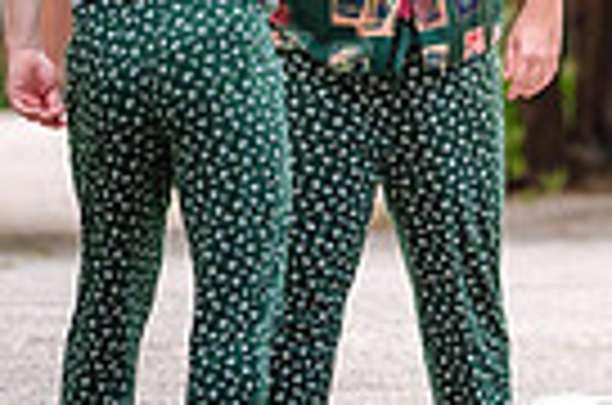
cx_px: 549
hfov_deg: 2.2
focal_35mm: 924
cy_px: 115
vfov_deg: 1.5
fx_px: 15671
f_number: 2.8
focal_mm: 140
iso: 500
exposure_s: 1/250
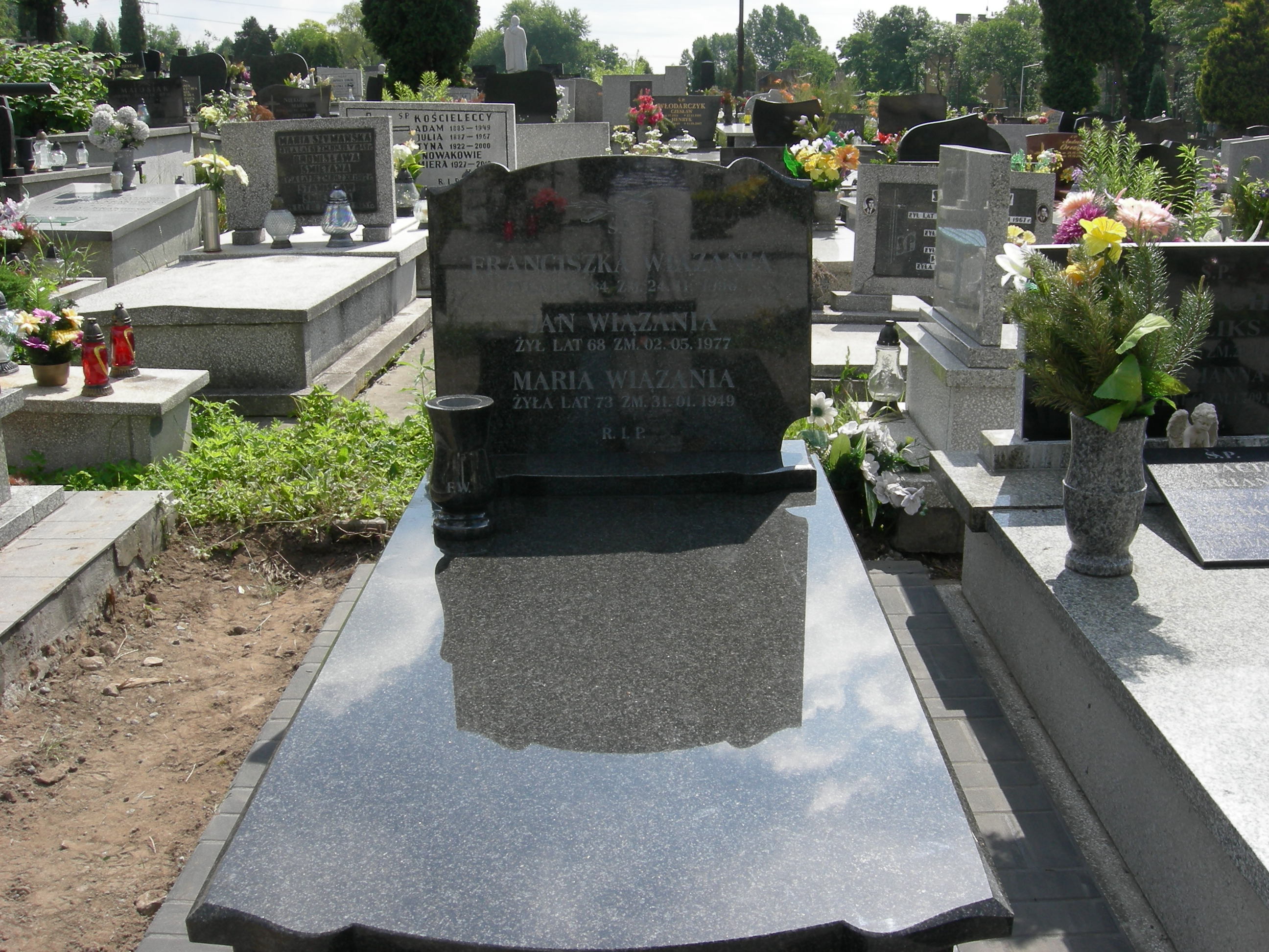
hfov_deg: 51.4
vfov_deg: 39.7
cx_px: 634
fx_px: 1320
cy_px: 476
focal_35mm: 36
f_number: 6
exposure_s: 1/243
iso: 64
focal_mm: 7.5
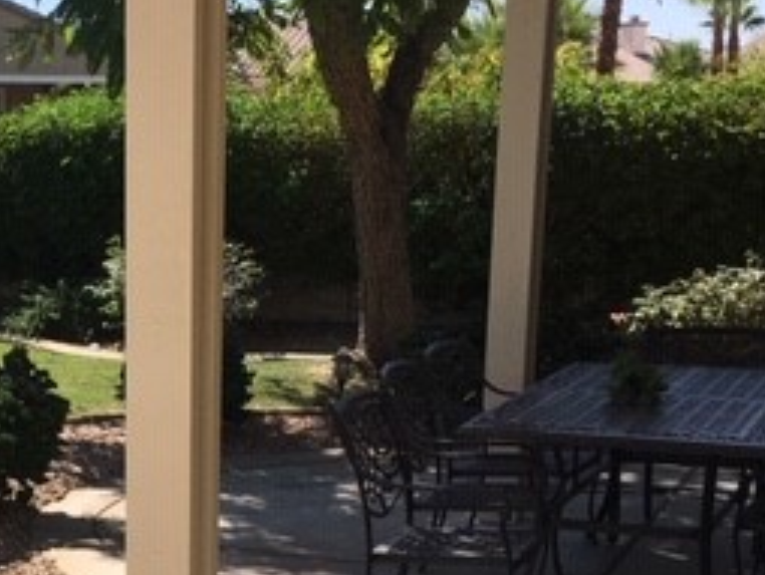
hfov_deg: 25.5
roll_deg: +1.0
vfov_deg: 19.9
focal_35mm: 73
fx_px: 1615
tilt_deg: -10.7
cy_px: 497
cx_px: 24
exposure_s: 1/1709
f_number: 2.2
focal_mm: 4.15
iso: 25
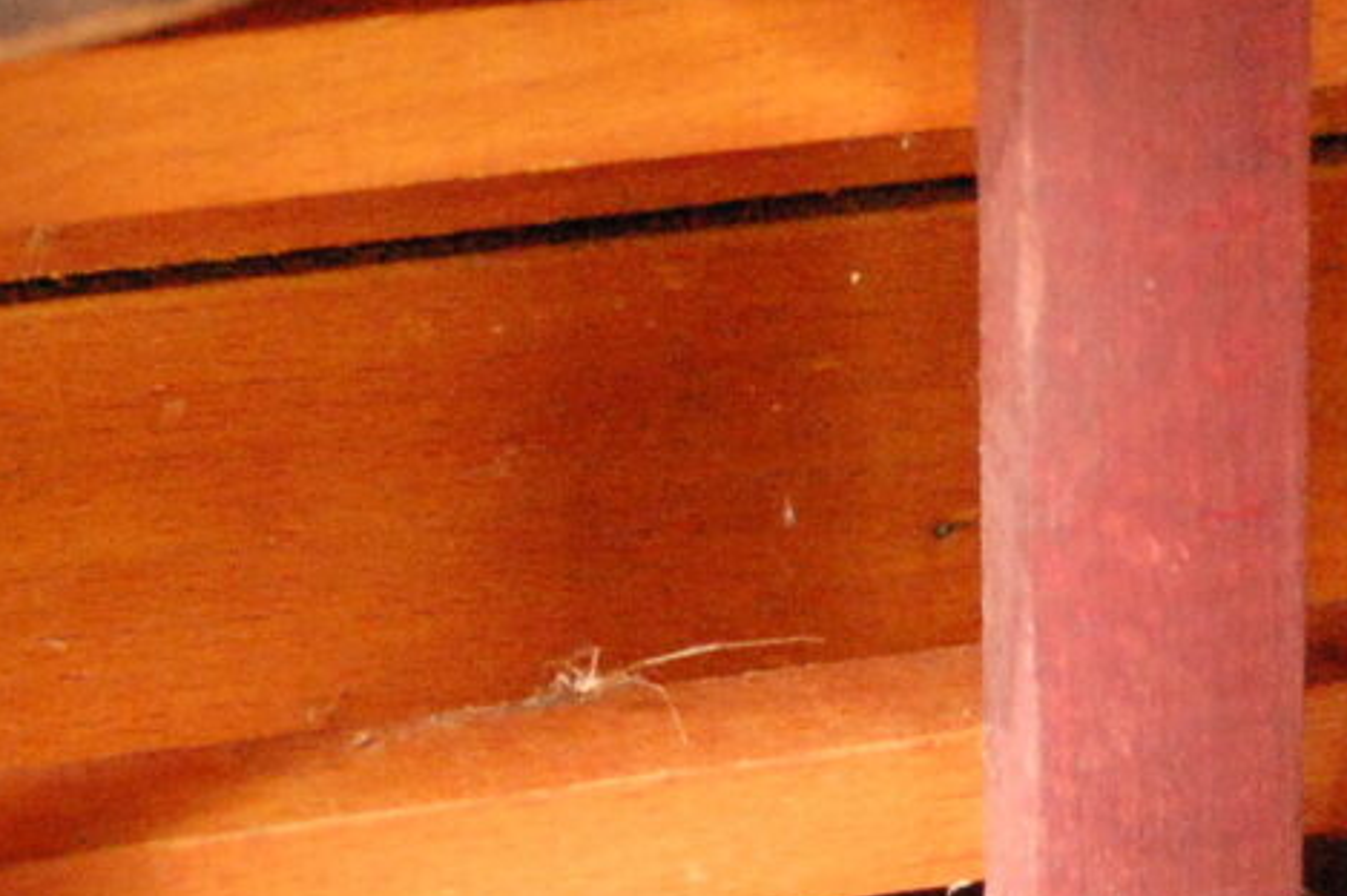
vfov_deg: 8.9
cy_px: 587
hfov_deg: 13.3
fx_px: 5783
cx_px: 971
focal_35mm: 155
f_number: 4.5
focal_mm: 31
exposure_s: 1/50
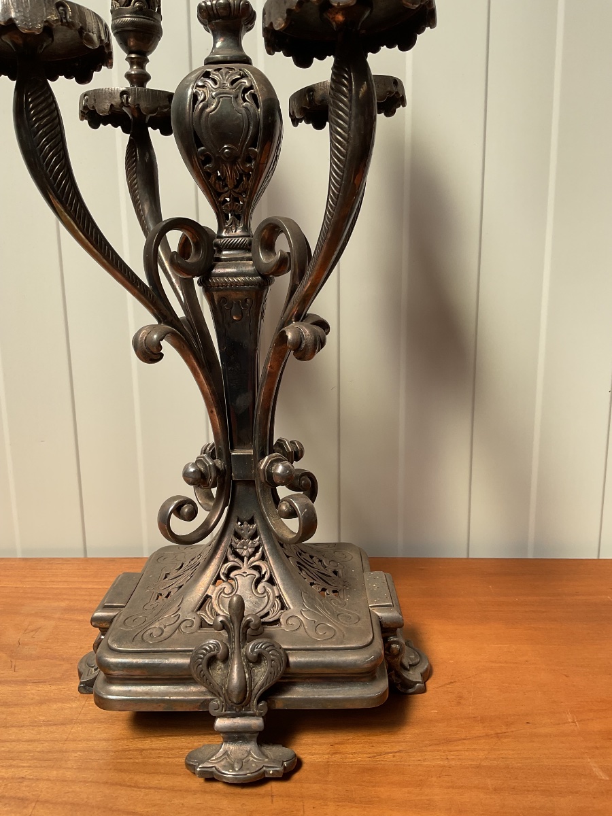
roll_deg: +1.0
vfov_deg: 61.7
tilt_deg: -12.8
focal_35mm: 29
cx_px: 306
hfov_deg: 48.2
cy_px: 408
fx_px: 684
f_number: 1.8
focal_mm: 3
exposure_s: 1/307
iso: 16
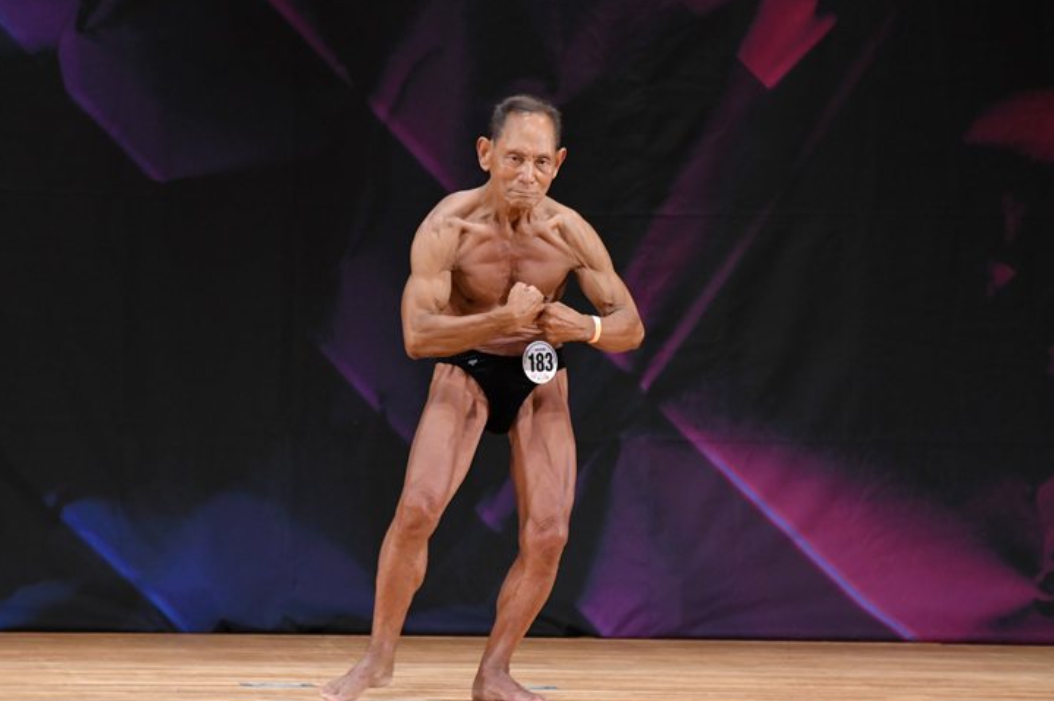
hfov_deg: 6.1
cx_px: 515
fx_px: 9918
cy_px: 369
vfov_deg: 4.0
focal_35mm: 339
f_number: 5.6
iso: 2200
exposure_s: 1/400
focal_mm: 210
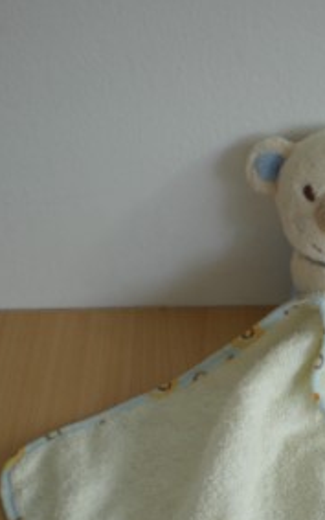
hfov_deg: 17.2
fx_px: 1048
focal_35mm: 74
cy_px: 430
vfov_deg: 27.2
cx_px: 325
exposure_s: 1/64.7
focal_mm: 6.3
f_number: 3.1
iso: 64
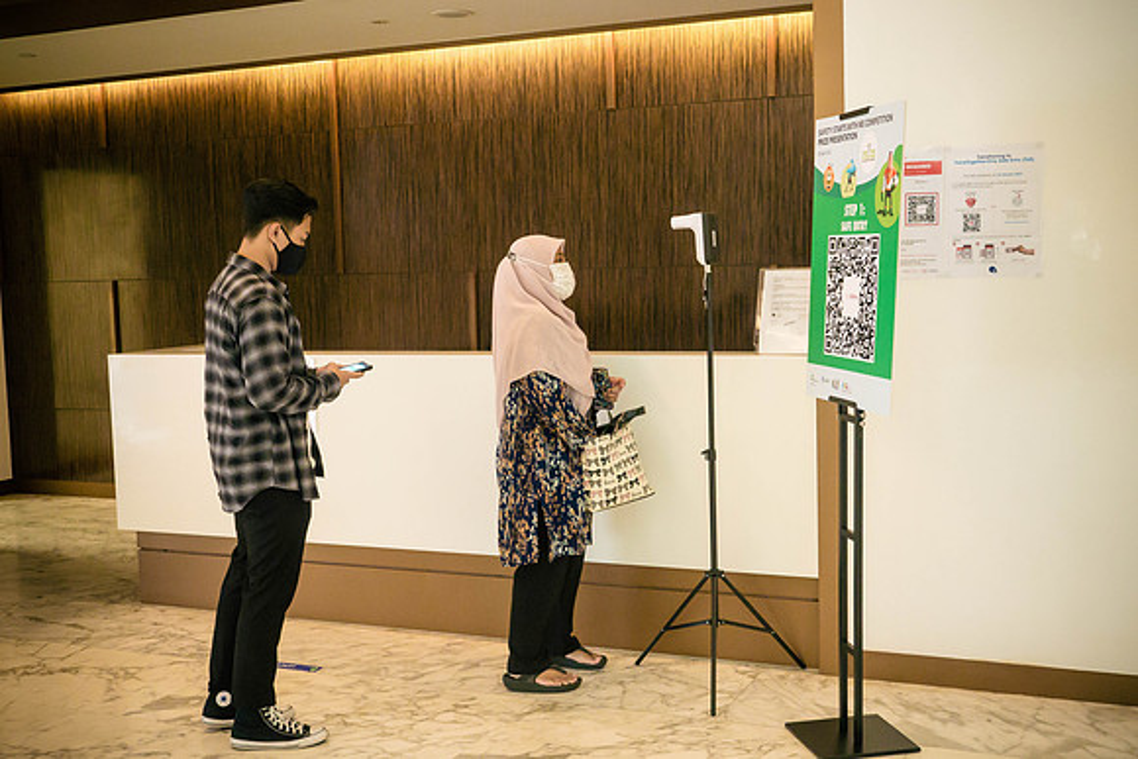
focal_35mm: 43
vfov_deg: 31.1
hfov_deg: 45.2
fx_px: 1366
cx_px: 569
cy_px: 380
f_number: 2.8
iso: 3200
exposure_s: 1/125
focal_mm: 20
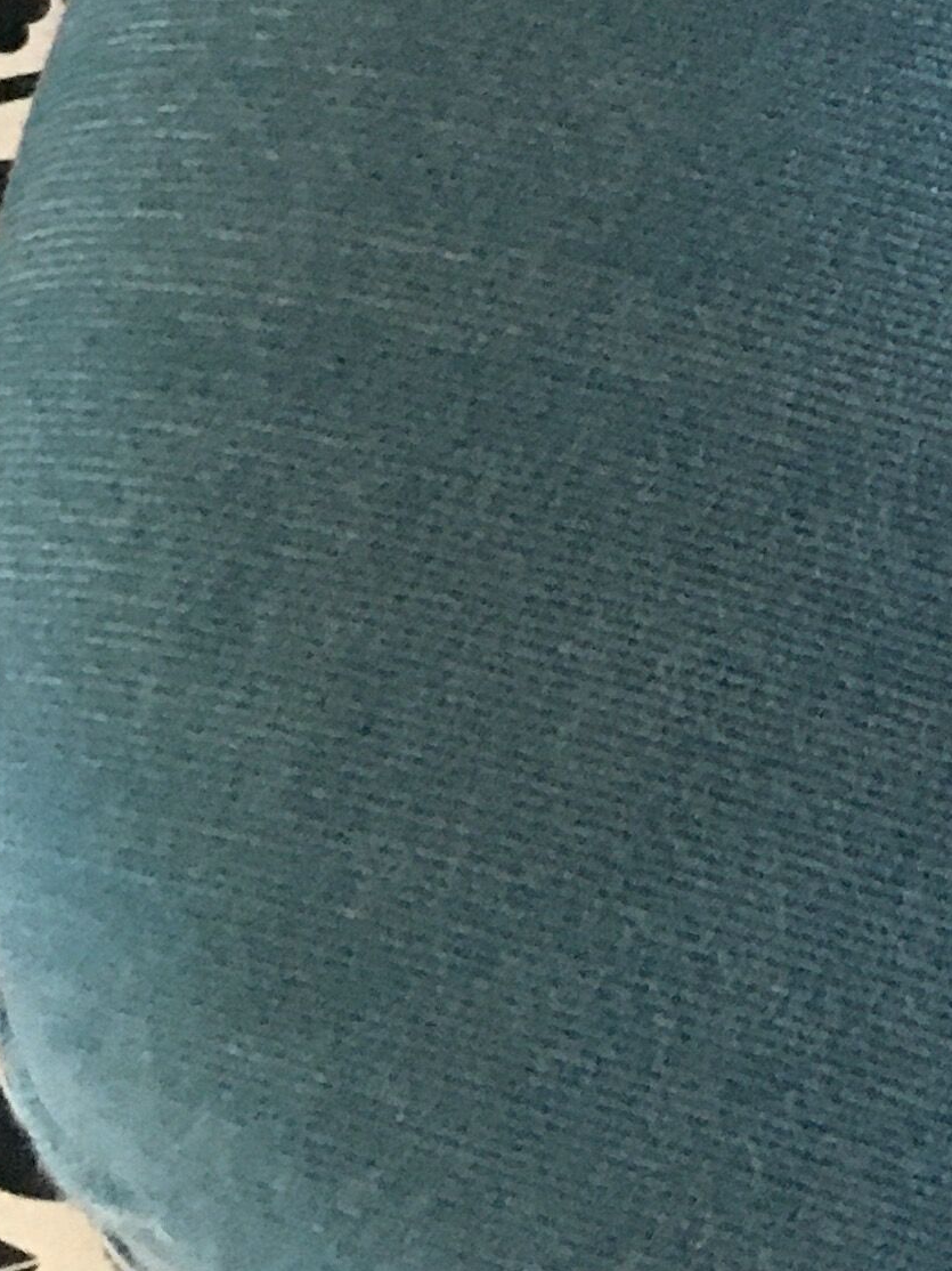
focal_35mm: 105
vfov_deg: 18.3
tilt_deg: -64.2
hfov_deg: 13.7
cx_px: 1164
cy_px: 32
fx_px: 3852
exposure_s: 1/17
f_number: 2.2
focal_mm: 4.15
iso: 320
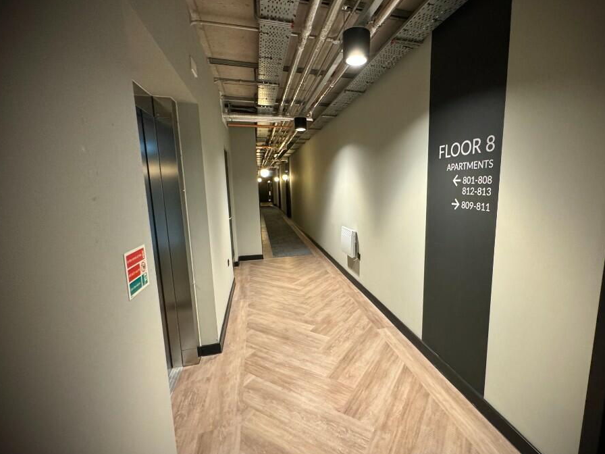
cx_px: 337
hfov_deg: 94.1
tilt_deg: -9.5
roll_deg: -1.4
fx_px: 280
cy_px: 226
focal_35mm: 16
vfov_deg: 78.1
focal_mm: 2.22
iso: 500
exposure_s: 1/50
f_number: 2.2
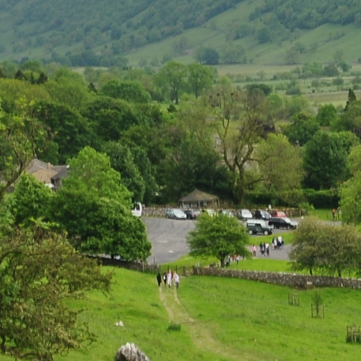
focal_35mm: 181
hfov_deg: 9.1
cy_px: 290
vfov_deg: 9.7
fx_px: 2131
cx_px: 719
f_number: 9
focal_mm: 23
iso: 200
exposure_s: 1/160
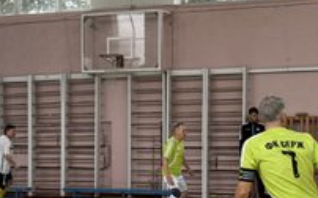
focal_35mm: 101
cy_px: 201
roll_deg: -0.5
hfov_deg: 20.6
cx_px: 154
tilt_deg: -4.4
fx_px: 875
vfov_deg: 12.8
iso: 50
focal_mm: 6.76
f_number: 1.78
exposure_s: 1/121
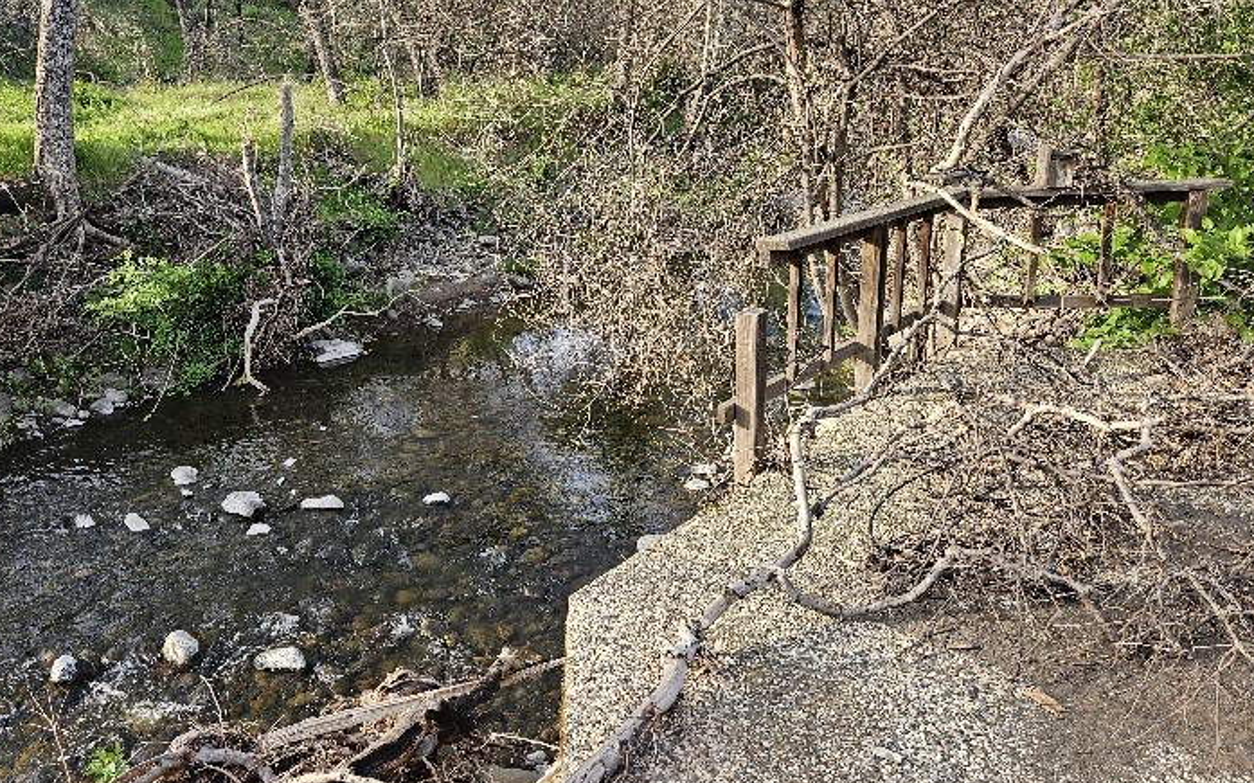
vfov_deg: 44.4
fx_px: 957
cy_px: 351
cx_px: 583
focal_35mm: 28
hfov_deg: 66.4
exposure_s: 1/185
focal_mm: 5.4
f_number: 1.8
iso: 25
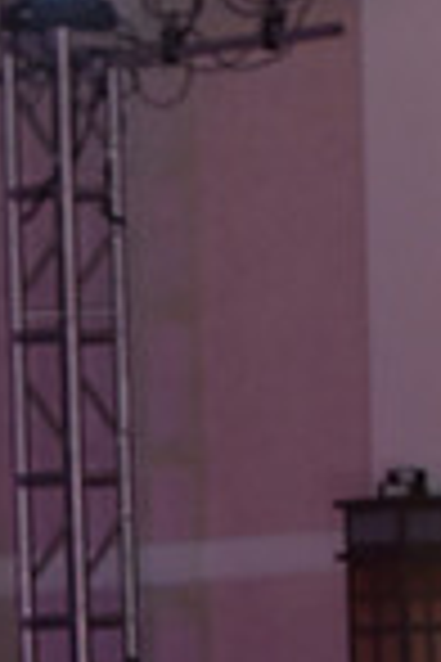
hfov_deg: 3.1
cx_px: -272
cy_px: 1085
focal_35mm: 435
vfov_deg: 4.7
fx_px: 7992
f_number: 4.5
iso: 1600
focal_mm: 110
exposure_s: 1/250
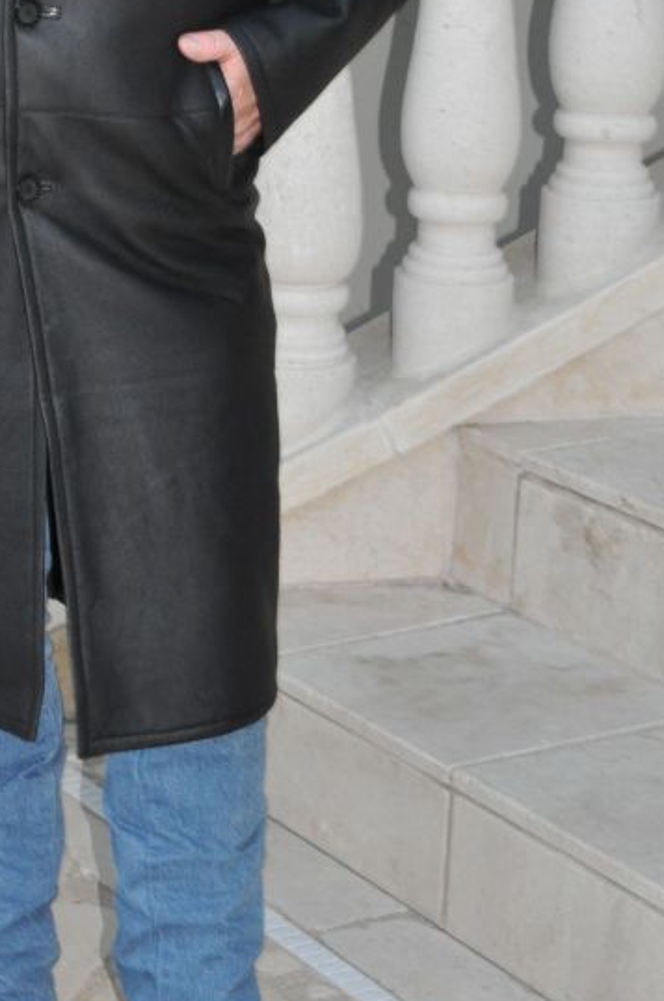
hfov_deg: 11.6
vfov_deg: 17.3
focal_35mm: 117
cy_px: 110
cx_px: 166
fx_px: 3250
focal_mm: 35
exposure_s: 1/60
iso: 800
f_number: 4.5
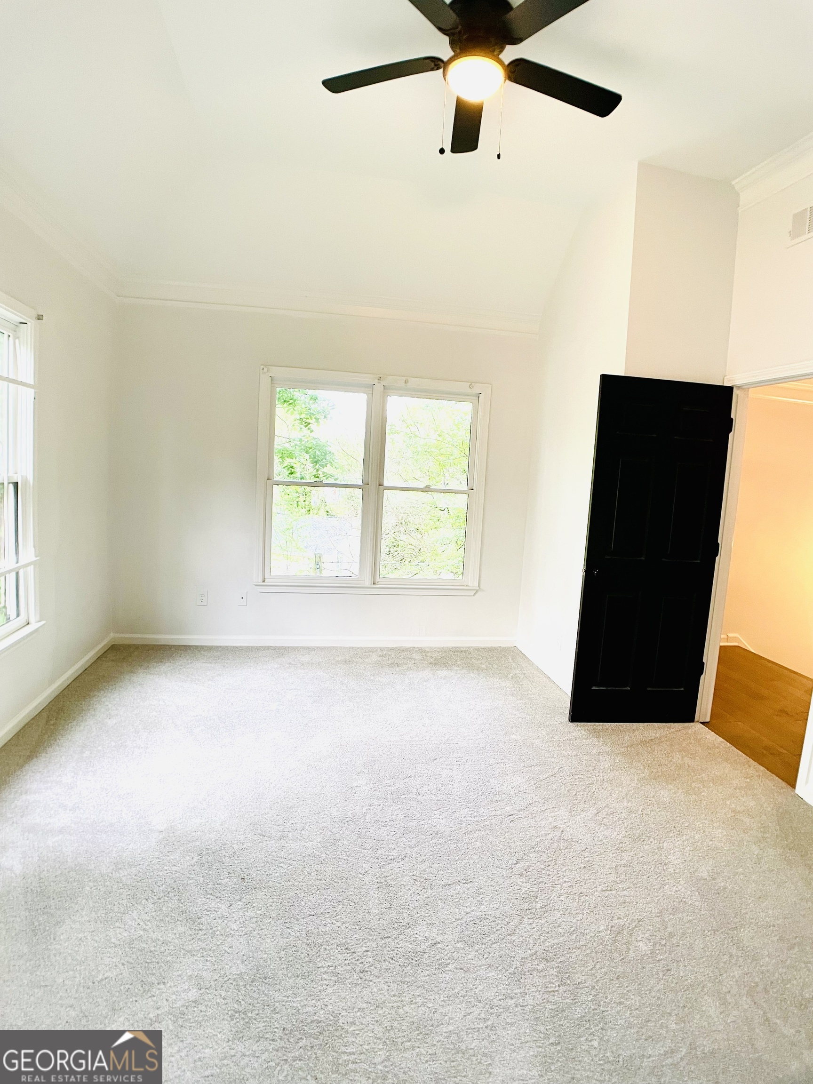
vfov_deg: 67.3
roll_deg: -2.8
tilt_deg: -5.8
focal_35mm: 26
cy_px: 542
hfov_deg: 53.1
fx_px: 814
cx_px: 406
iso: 100
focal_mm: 4.2
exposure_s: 1/60
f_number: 1.6
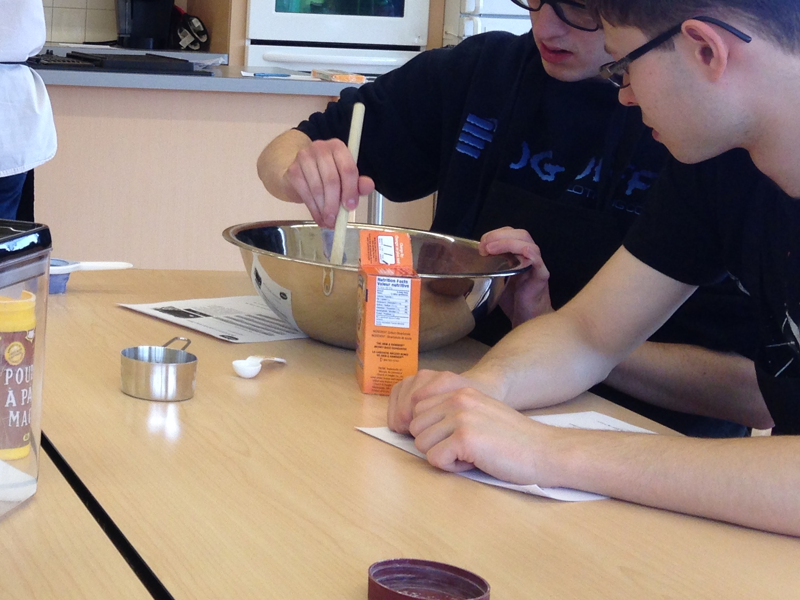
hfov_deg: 25.5
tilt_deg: -2.6
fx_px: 1664
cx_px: -22
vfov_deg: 20.0
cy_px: 43
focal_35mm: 72
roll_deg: -1.8
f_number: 2.4
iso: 80
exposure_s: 1/120
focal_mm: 4.12
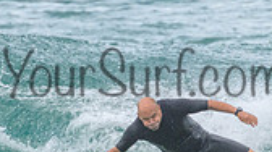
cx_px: 170
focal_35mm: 2900
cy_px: 59
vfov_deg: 0.4
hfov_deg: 0.7
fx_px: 20889
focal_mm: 800
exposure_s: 1/2000
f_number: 11
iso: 1000
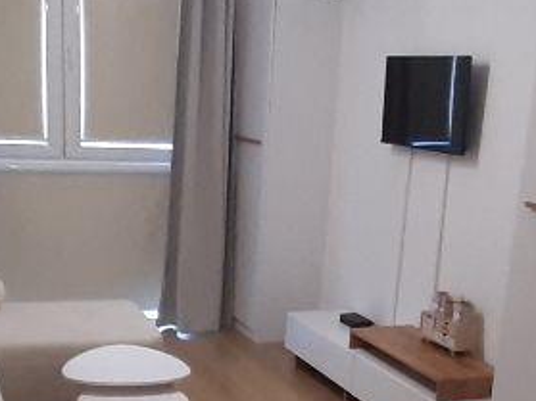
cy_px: 363
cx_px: 313
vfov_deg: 25.3
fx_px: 867
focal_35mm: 56
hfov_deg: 34.3
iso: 200
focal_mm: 1.42
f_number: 2.2
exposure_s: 1/50
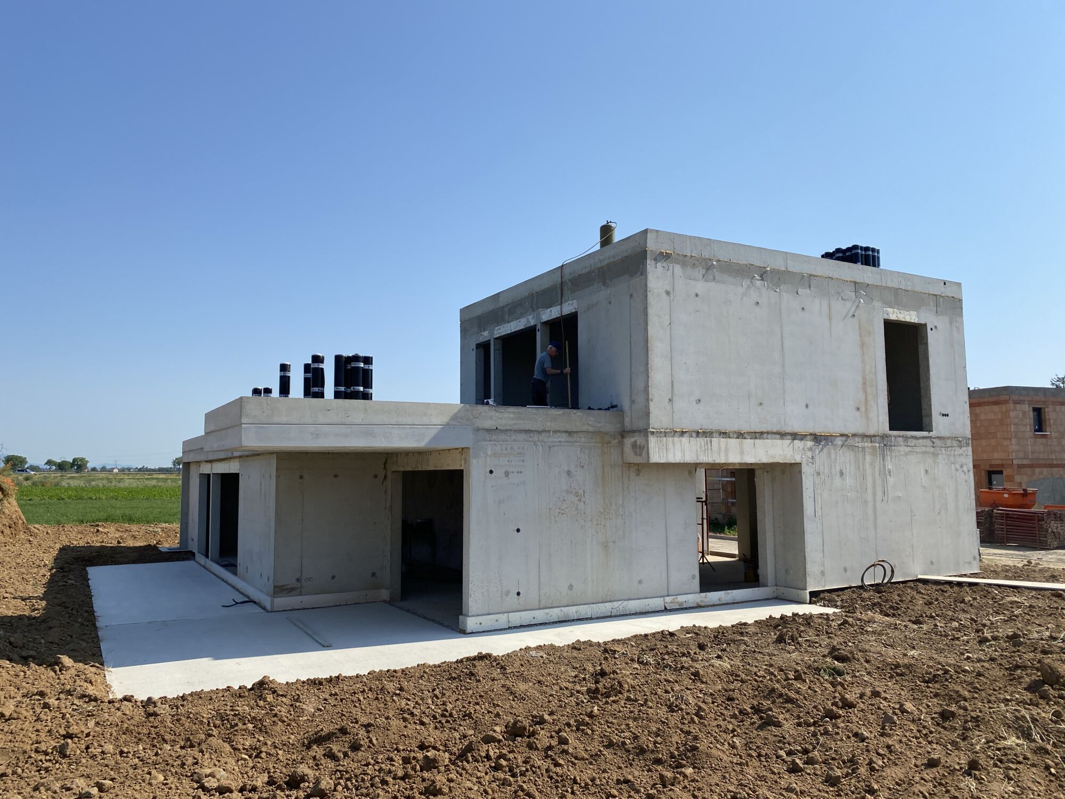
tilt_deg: +5.3
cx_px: 532
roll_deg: +0.6
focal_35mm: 26
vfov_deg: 53.1
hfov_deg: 67.3
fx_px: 800
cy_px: 400
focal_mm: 4.25
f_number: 1.8
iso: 32
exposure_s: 1/3984
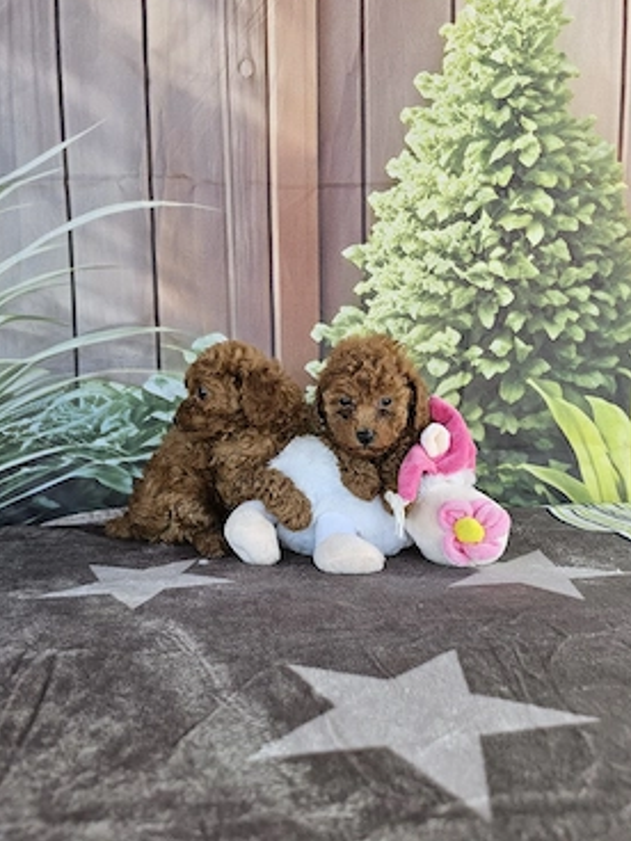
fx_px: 608
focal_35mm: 25
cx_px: 293
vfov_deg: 69.4
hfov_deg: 54.8
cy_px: 423
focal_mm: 6.3
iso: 32
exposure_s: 1/182
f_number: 1.7
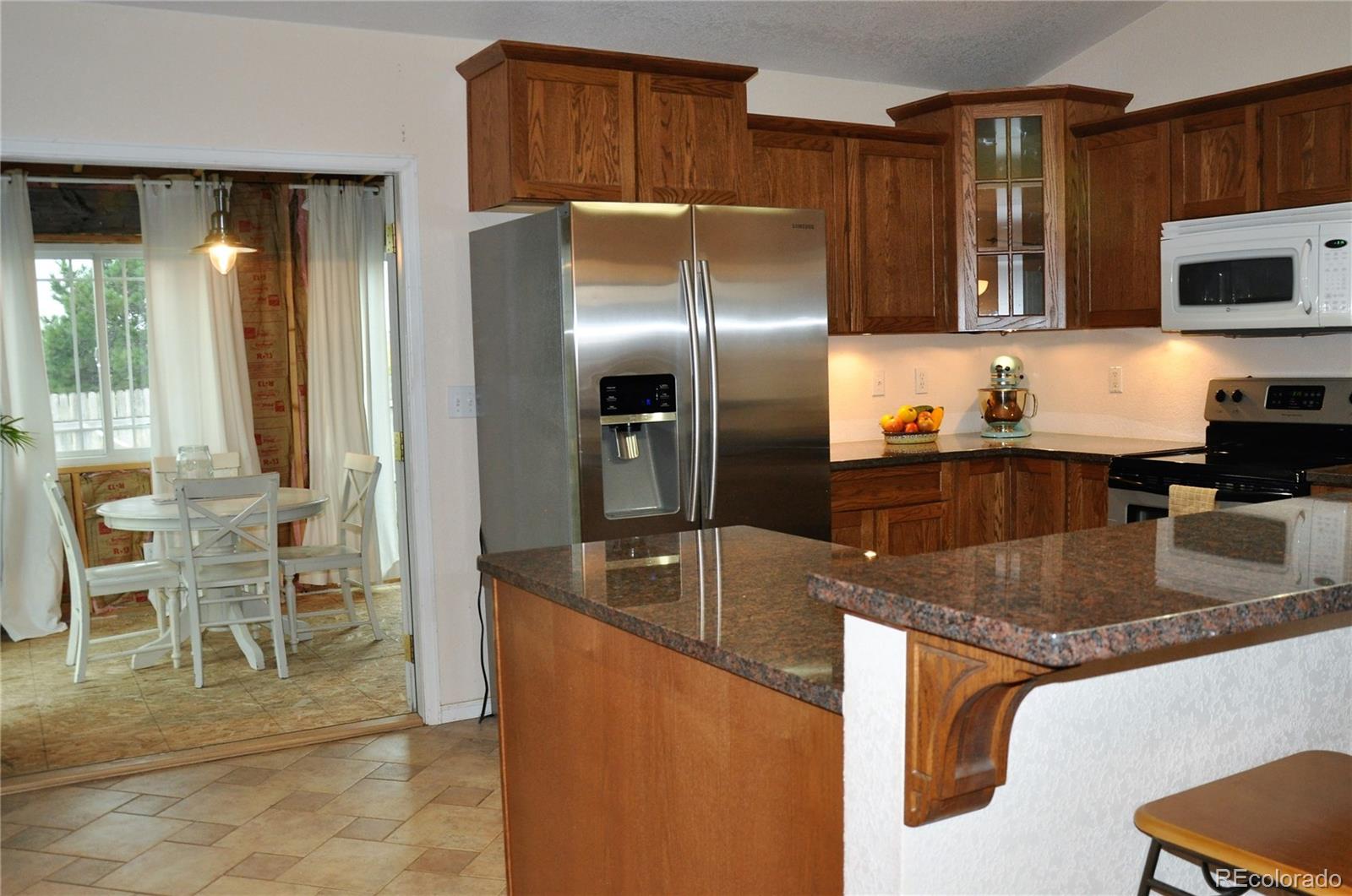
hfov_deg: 67.5
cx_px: 676
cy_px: 448
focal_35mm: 27
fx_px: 1012
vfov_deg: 47.8
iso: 800
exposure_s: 1/60
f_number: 3.5
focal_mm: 18
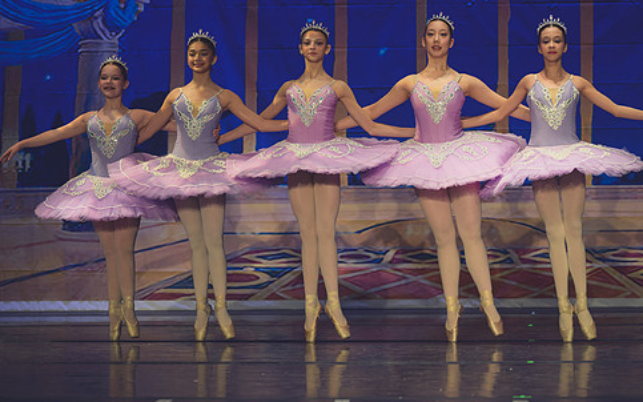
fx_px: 1858
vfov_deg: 12.4
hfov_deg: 19.6
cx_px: 300
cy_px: 219
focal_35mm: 106
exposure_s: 1/320
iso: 640
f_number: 2.8
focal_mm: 70
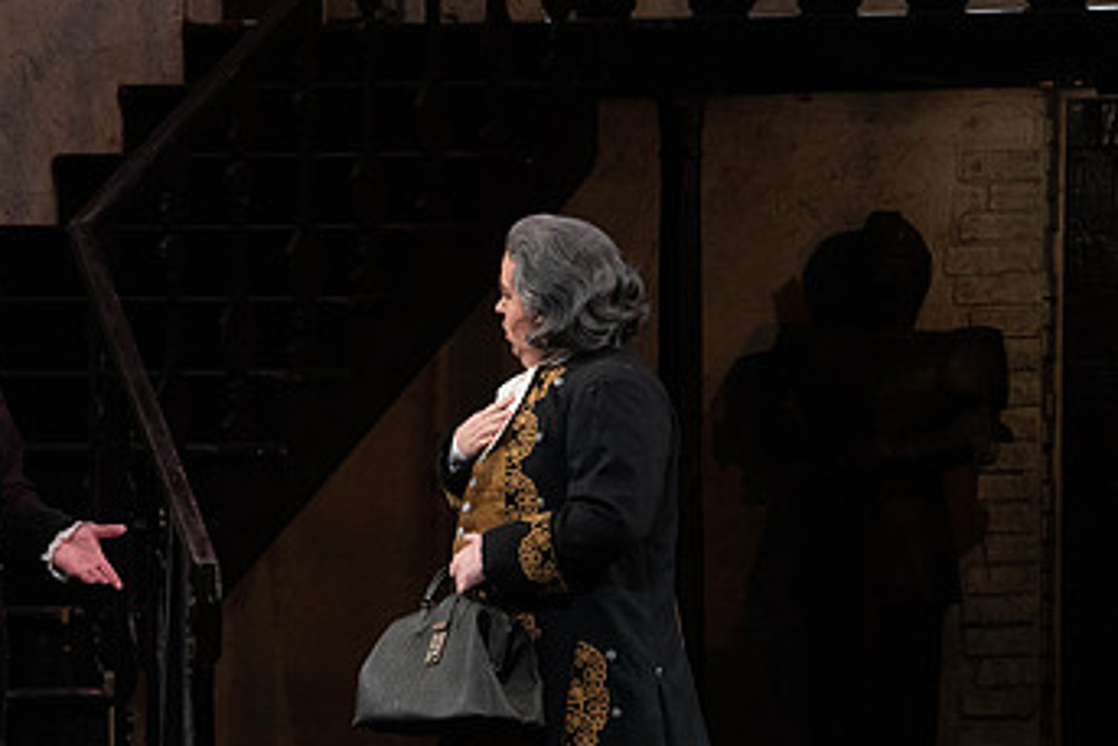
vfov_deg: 4.2
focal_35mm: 328
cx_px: 329
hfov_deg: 6.3
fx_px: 10190
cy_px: 585
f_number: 9
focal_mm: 194
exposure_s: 1/250
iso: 3200
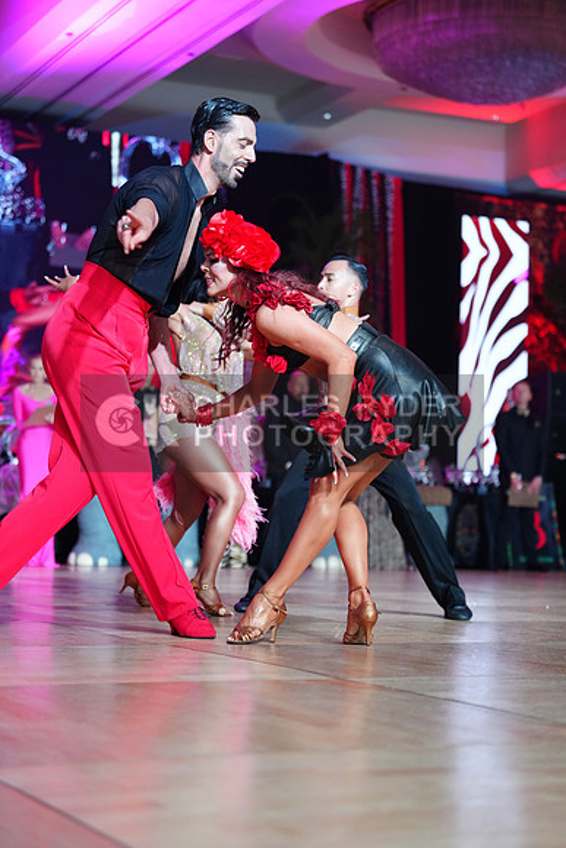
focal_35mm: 70
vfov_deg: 28.8
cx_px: 283
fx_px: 1650
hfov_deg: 19.5
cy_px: 424
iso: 2000
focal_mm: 70
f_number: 2.8
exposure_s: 1/250
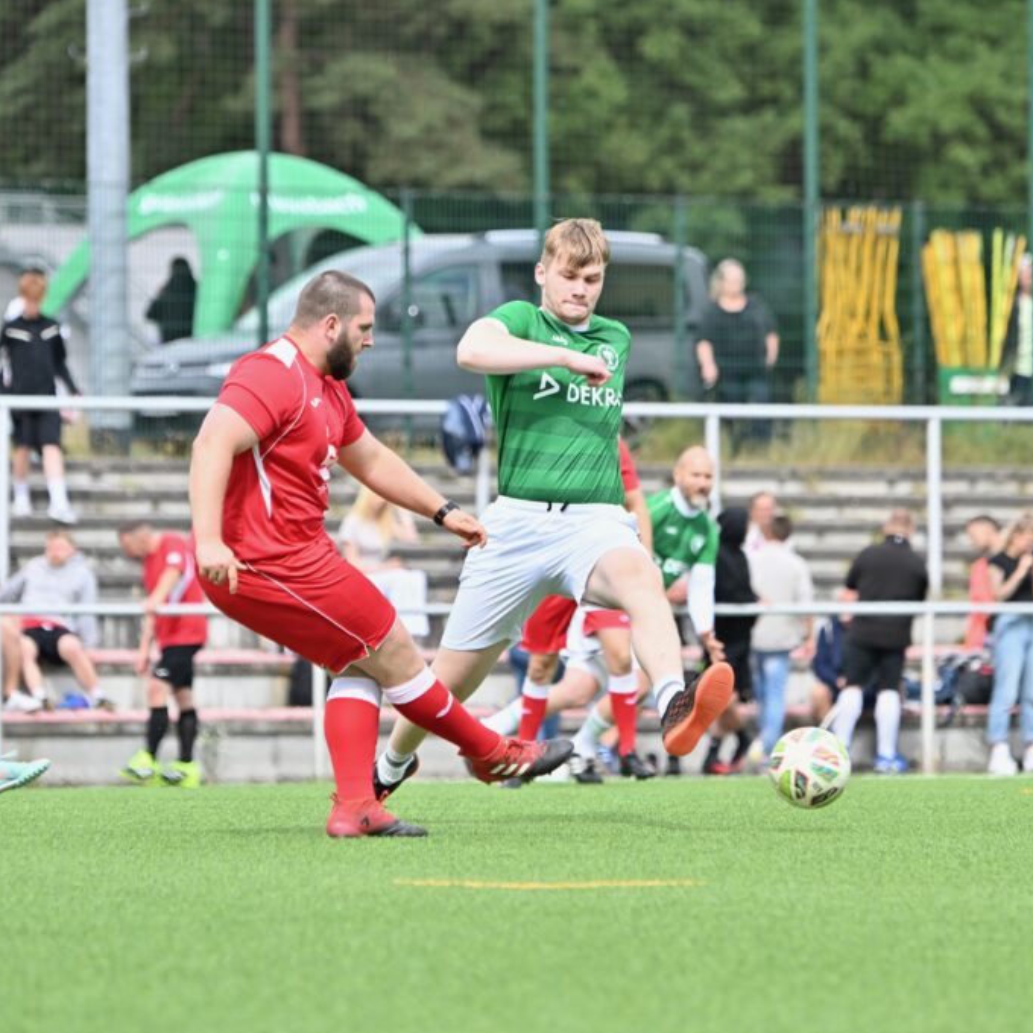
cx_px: 472
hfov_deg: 5.3
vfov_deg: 5.3
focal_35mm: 333
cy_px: 517
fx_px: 11243
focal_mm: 260
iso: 640
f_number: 5.6
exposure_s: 1/1600
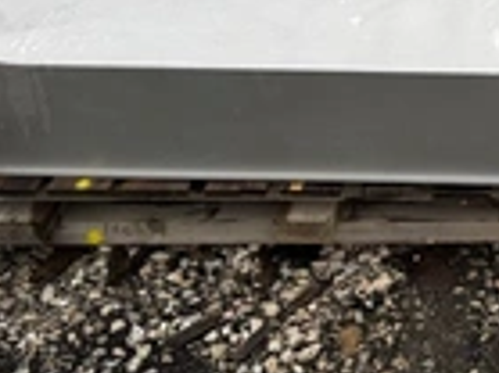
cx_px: 513
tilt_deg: -28.5
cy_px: 72
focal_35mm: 69
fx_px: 994
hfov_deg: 26.5
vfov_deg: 21.0
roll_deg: +0.0
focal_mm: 6.76
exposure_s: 1/621
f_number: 1.78
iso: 80
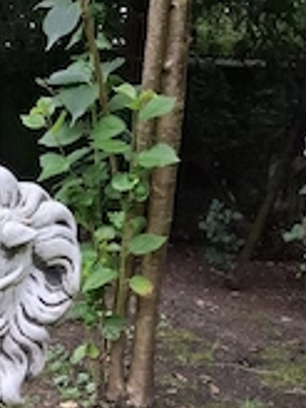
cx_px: -57
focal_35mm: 56
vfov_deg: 32.0
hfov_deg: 23.9
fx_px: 660
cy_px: 398
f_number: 1.8
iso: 50
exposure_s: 1/238
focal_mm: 5.54
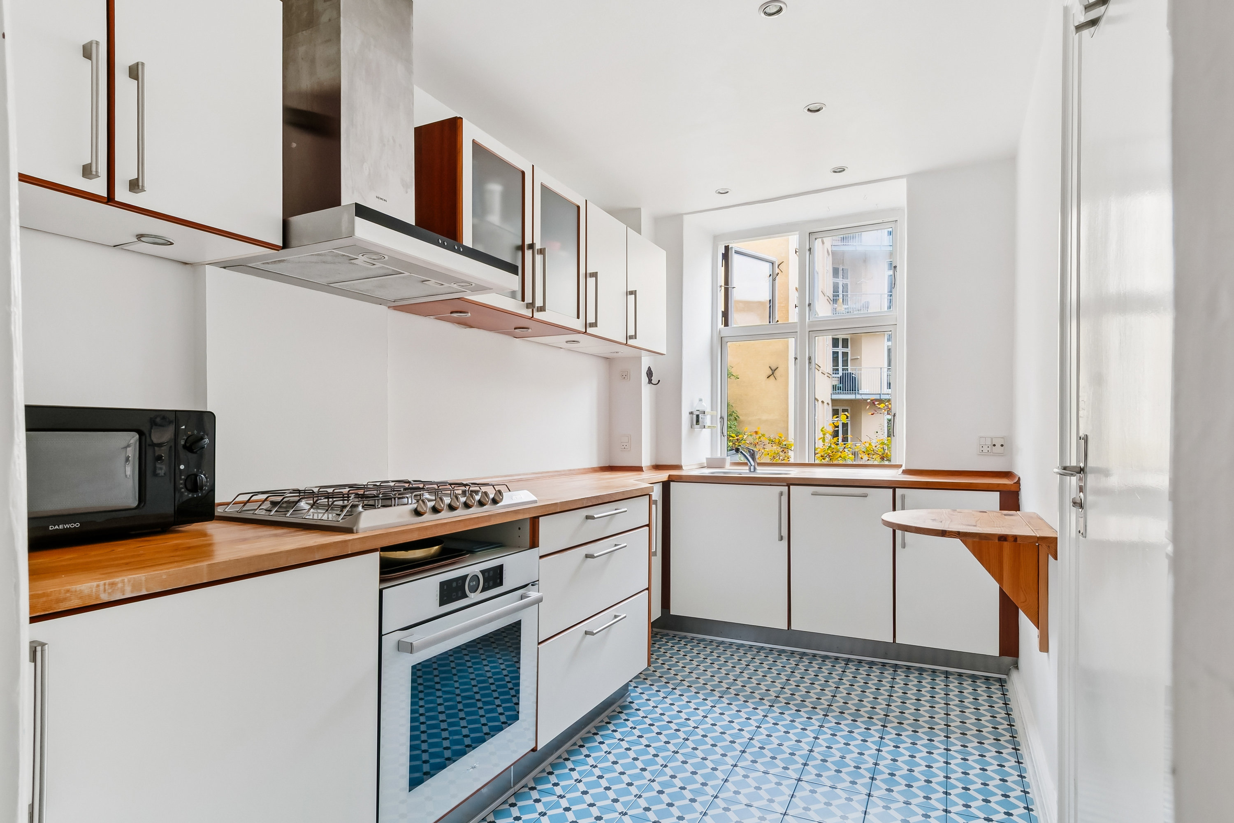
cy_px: 412
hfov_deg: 90.0
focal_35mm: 18
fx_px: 617
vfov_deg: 67.4
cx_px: 617
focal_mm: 12
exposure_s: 1/5
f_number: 10
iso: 250
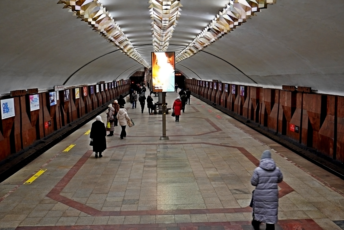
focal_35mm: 39
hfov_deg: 49.5
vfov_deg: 34.3
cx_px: 172
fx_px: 373
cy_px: 115
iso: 400
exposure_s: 1/15
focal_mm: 26
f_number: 4.5
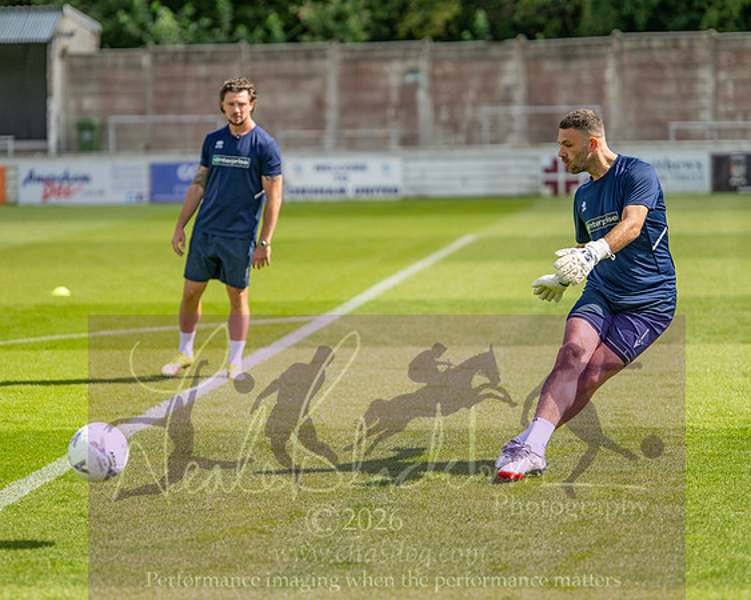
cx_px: 356
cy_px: 290
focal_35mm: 122
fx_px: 2718
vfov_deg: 12.6
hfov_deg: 15.7
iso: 110
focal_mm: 85
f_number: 1.6
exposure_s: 1/6400
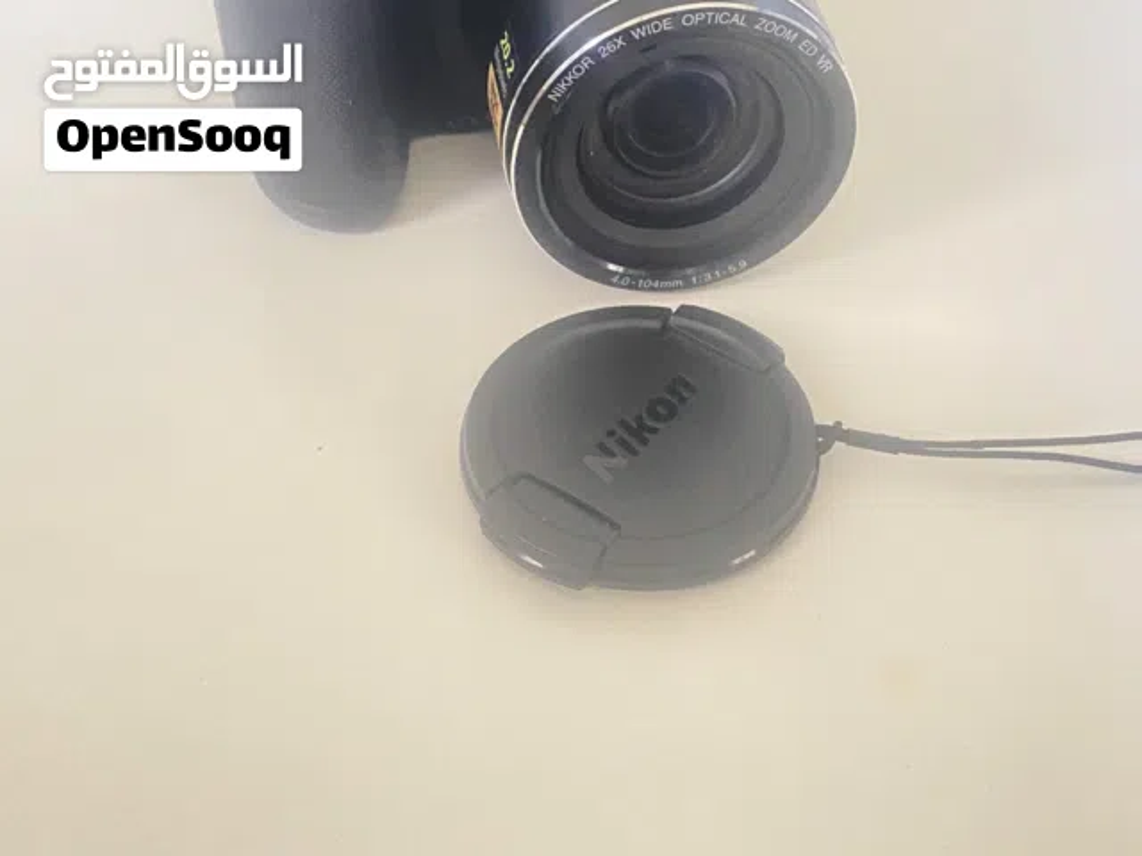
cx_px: 571
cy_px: 428
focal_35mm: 26
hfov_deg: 67.3
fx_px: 858
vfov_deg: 53.1
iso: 500
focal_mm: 4.25
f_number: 1.8
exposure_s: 1/48
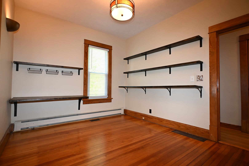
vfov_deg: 67.4
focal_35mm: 18
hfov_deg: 90.0
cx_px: 124
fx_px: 124
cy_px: 83
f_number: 4
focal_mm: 12
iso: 500
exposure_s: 1/60
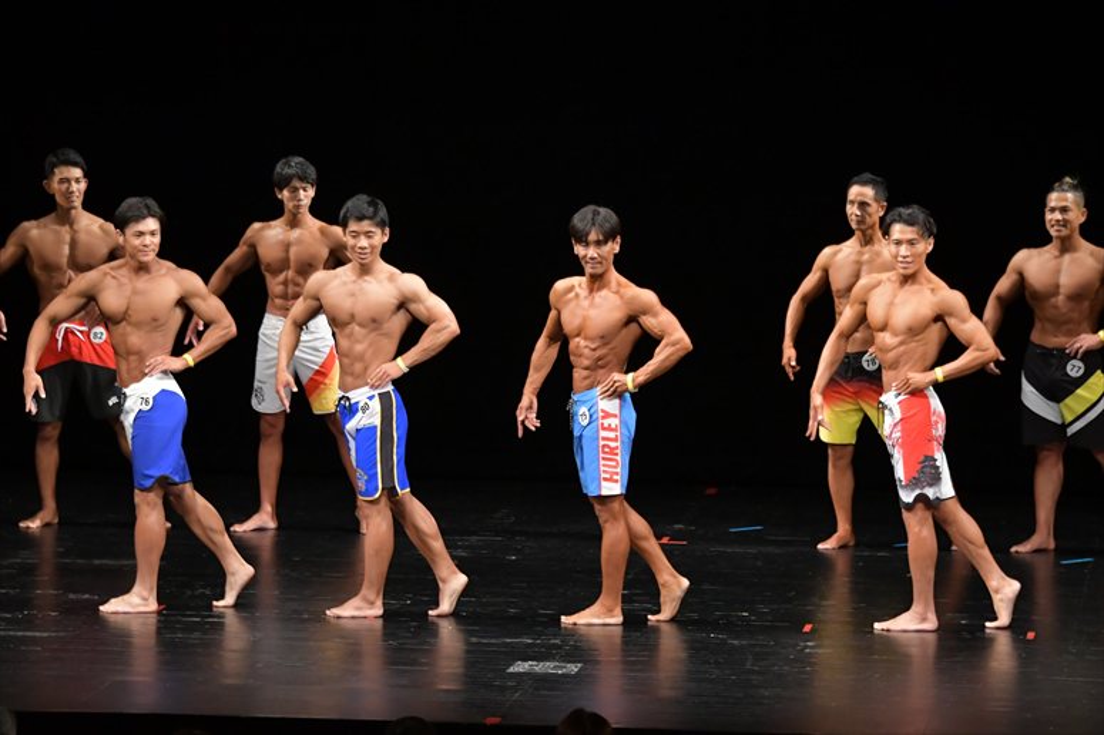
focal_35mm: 183
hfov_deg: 11.2
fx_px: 5609
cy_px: 368
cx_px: 552
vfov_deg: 7.5
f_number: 5.6
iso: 3200
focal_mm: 122
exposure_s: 1/400
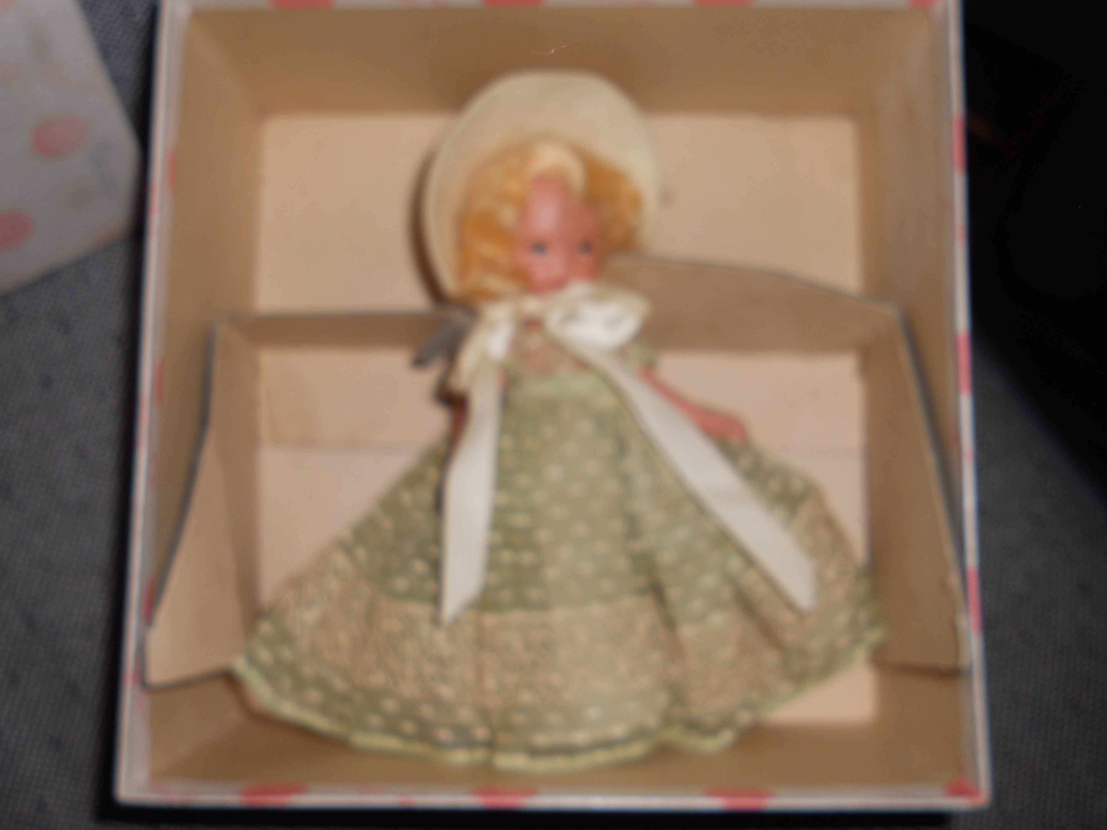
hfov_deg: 56.8
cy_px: 415
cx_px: 554
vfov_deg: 44.2
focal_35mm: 32
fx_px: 1023
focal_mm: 5.8
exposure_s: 1/25
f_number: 8.8
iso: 80
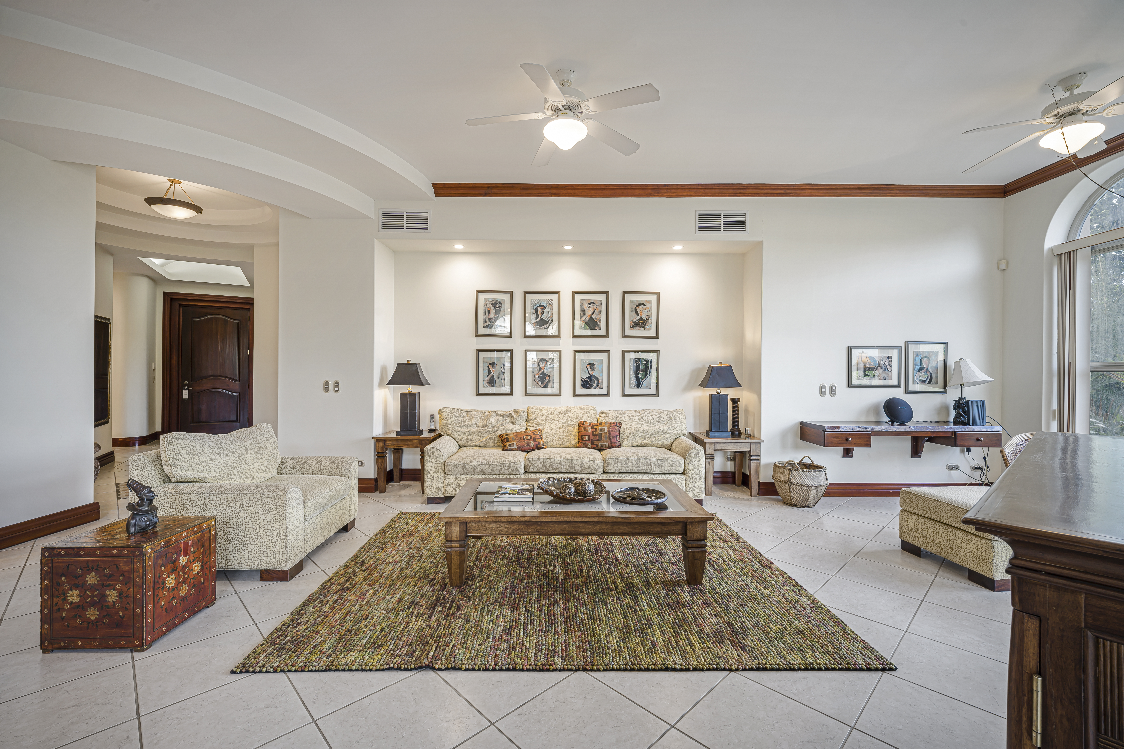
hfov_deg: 104.3
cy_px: 374
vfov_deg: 81.2
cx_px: 562
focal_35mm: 14
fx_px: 437
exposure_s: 1
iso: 64
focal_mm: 14
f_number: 8
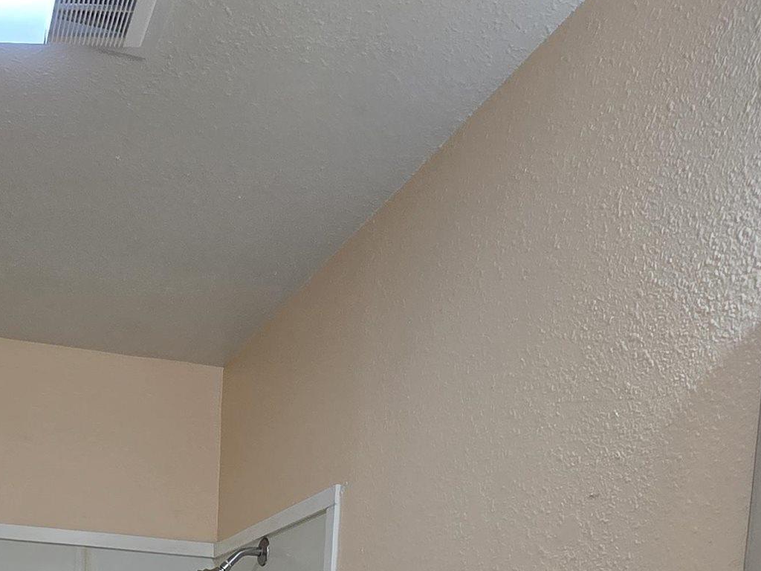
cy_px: 850
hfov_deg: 45.4
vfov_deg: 26.7
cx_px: 151
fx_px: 857
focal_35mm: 39
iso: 100
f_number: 2.2
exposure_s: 1/60
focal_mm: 2.2
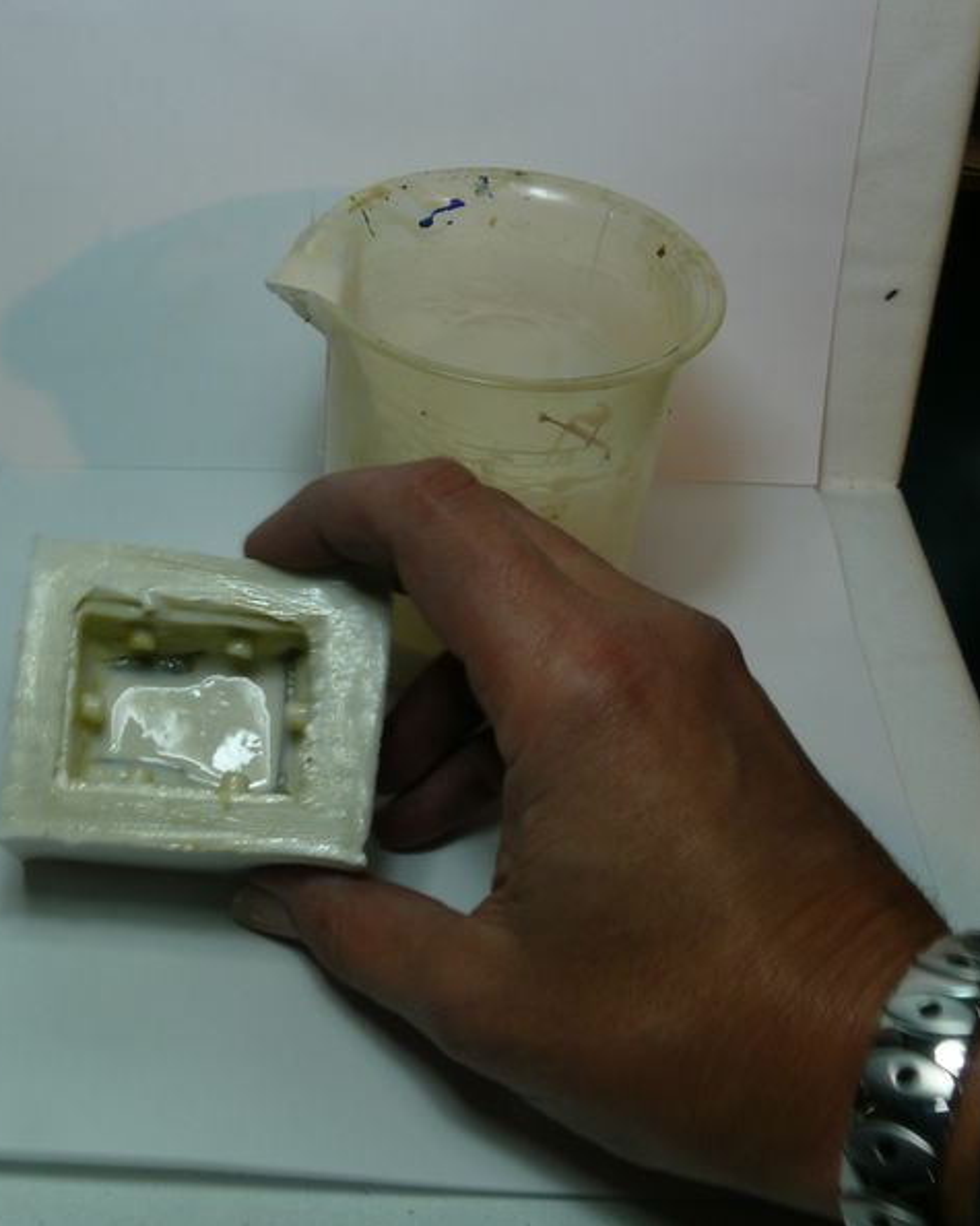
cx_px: 299
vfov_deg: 40.3
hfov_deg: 32.4
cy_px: 613
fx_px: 1668
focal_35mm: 46
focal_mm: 7.4
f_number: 11
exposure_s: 1/8
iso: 100
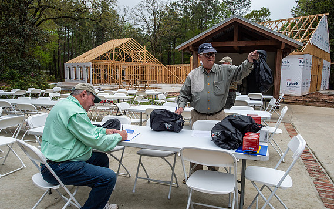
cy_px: 109
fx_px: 246
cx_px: 167
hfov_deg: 68.4
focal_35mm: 27
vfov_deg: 46.0
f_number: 5.6
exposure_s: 1/1000
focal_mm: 26
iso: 400
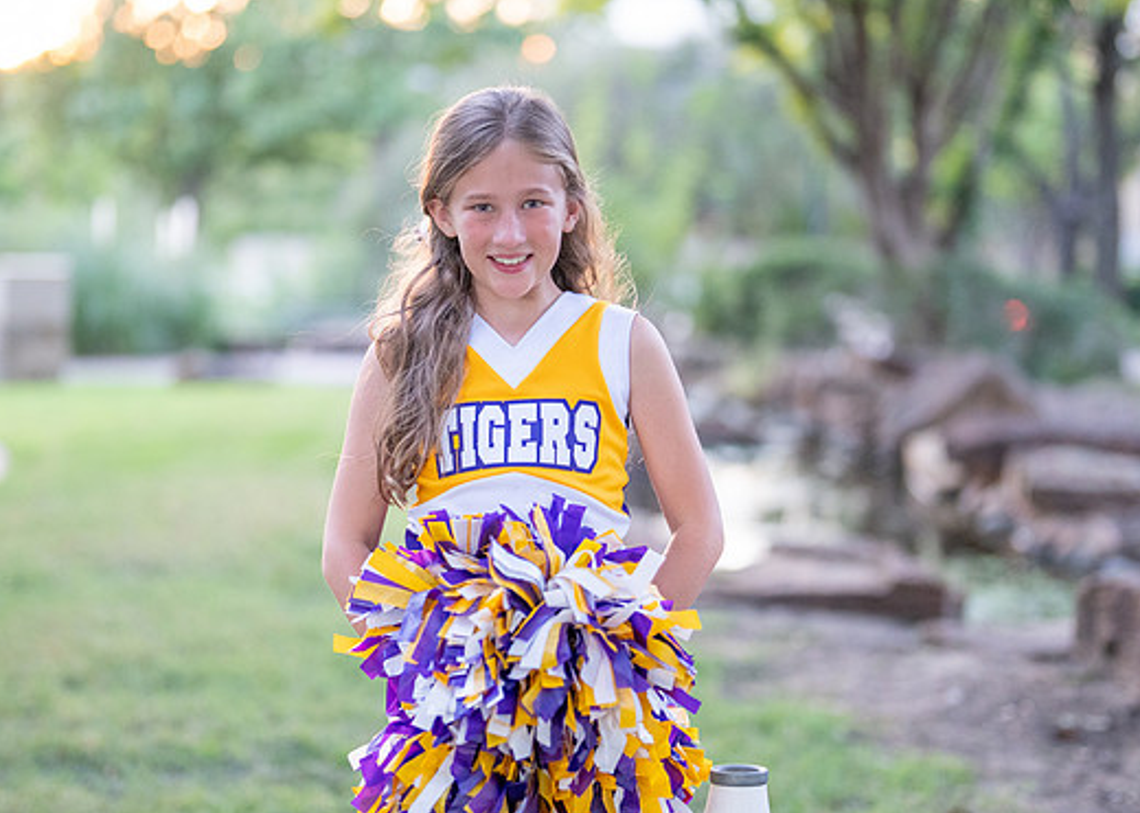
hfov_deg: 26.4
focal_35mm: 75
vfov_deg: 19.0
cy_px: 398
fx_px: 2427
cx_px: 529
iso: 1600
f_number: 1.2
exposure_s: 1/640
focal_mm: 50
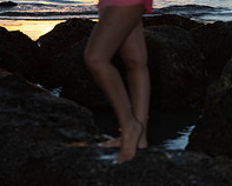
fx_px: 1031
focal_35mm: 150
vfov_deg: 10.1
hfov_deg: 12.8
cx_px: 108
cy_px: -45
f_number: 3.2
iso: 1000
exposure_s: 1/5000
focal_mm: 70
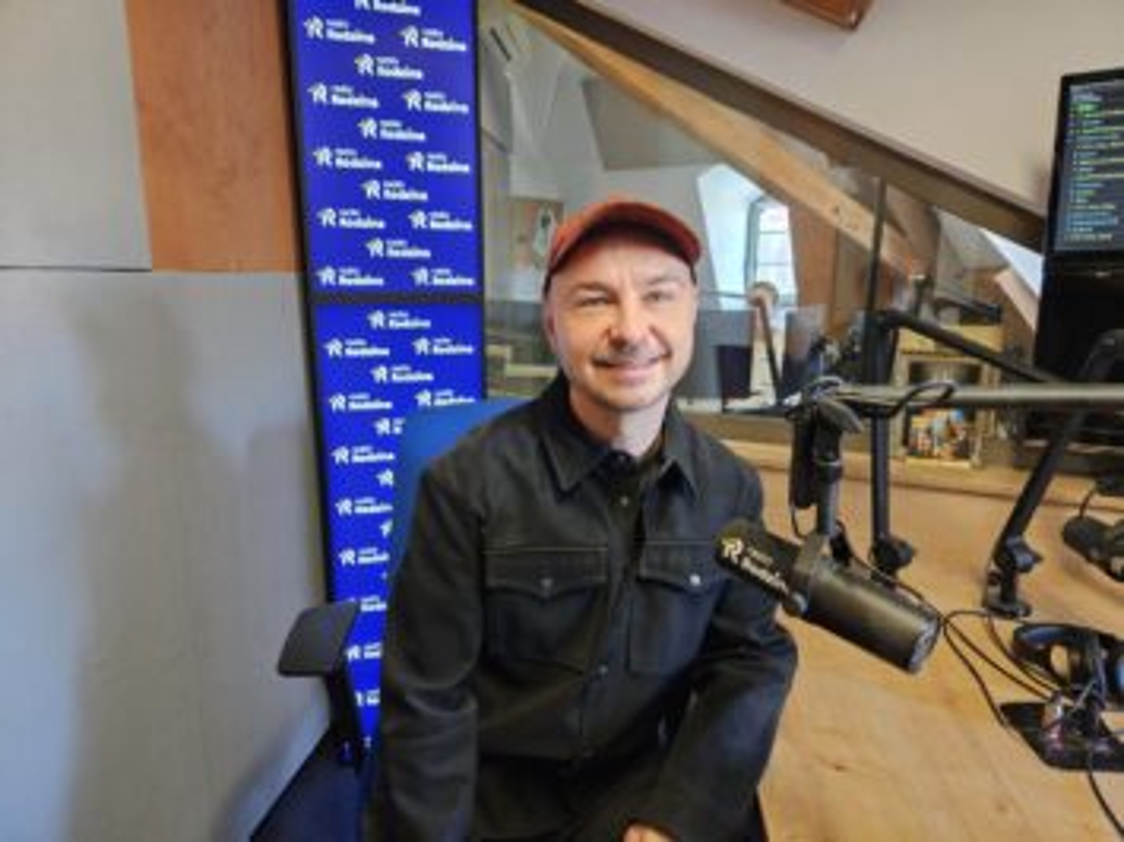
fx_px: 747
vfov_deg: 58.9
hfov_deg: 73.9
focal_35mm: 23
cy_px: 421
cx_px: 562
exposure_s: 1/50
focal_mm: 5.4
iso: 640
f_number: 1.8
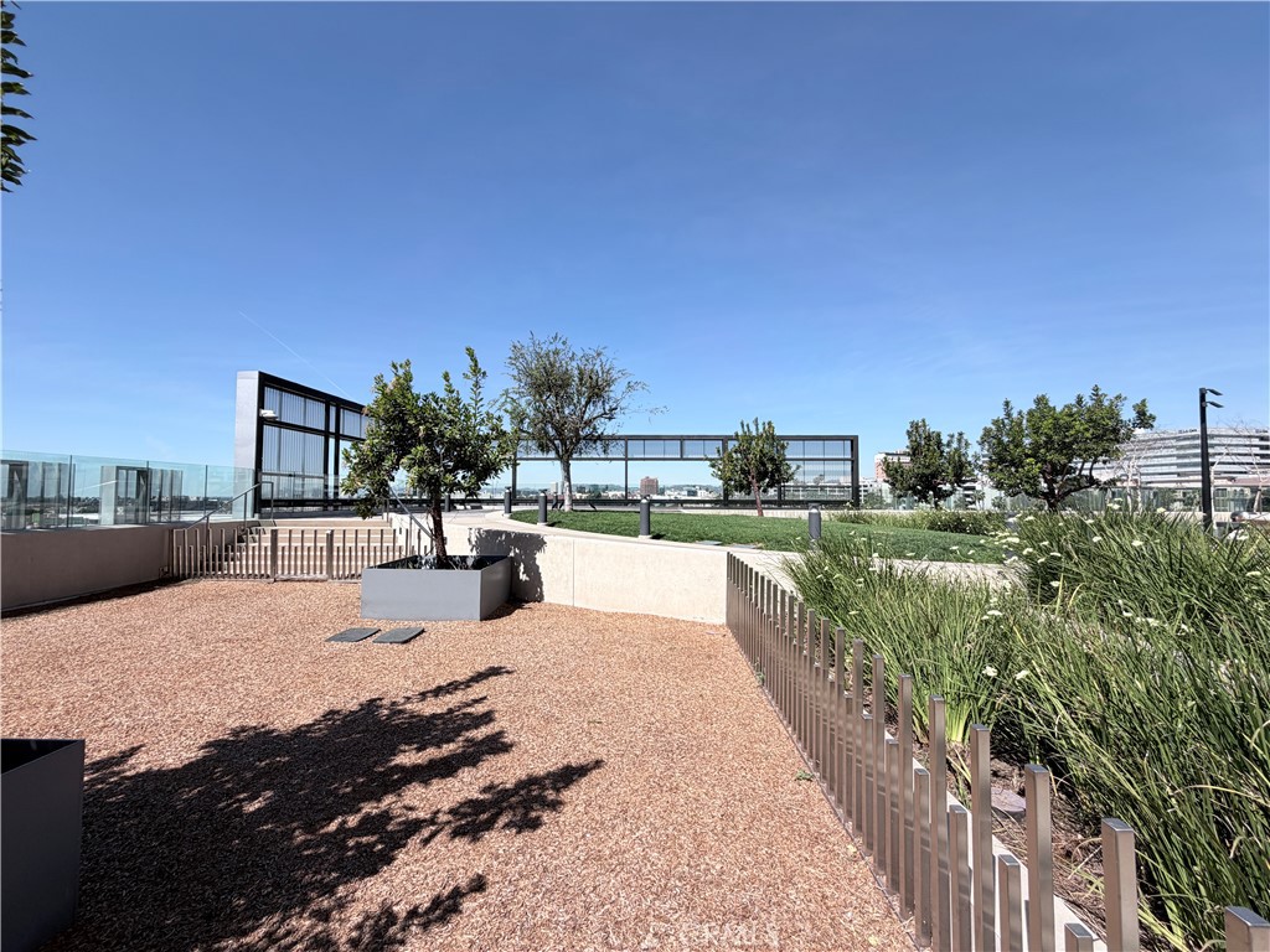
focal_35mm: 14
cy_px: 476
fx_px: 514
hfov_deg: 102.1
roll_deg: -0.5
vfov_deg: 85.7
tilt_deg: +4.9
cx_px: 635
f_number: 2.2
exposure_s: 1/853
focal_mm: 2.22
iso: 20
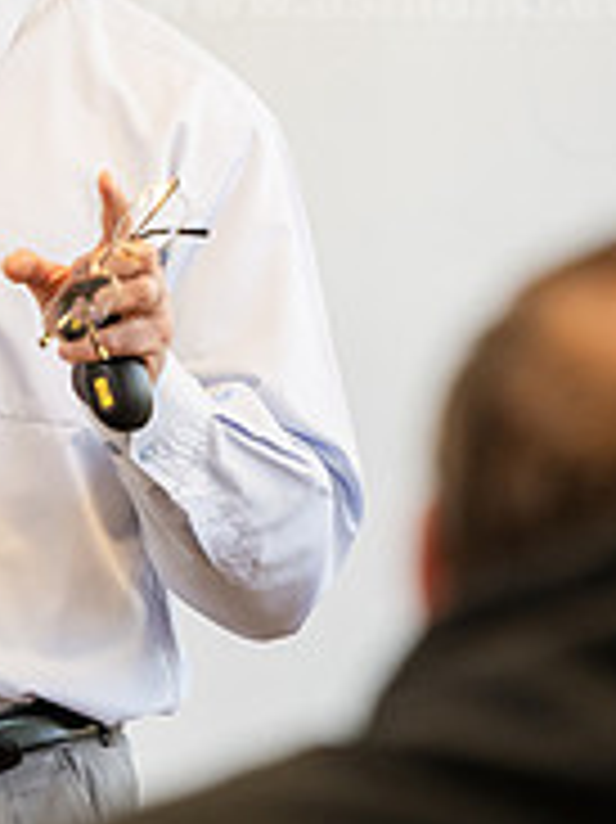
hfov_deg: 2.9
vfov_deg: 3.8
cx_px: -63
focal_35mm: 518
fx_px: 12305
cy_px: 92
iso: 1250
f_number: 3.2
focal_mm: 170
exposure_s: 1/200
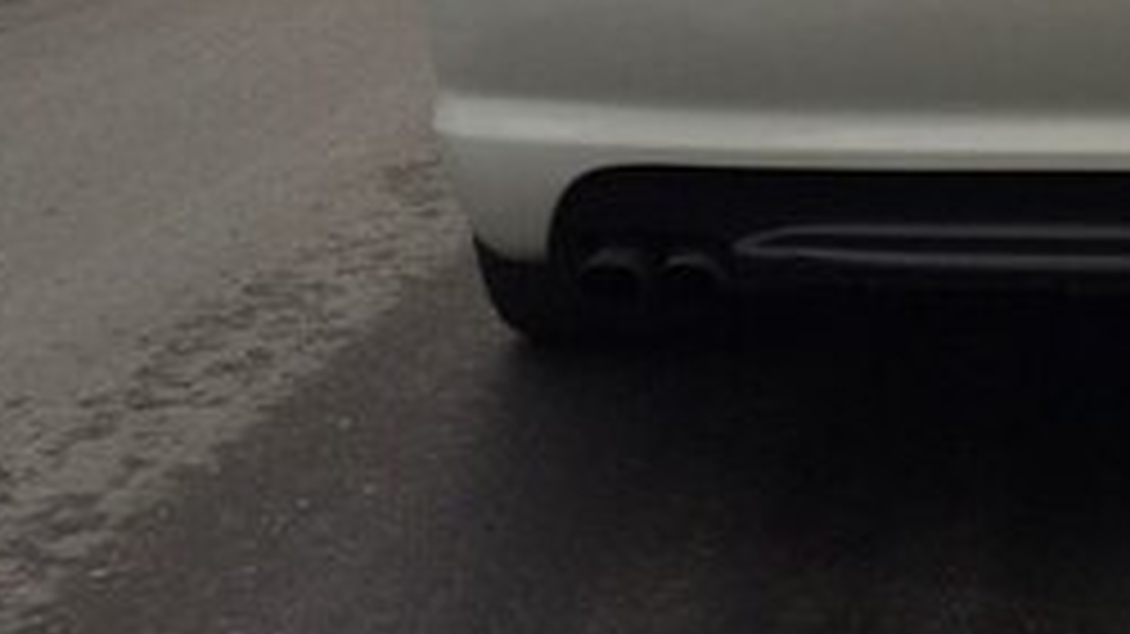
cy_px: -335
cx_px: 1238
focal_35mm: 83
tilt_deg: +0.1
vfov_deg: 13.6
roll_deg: -0.8
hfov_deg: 24.0
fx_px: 2486
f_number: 2.2
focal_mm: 4.15
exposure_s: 1/206
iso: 32
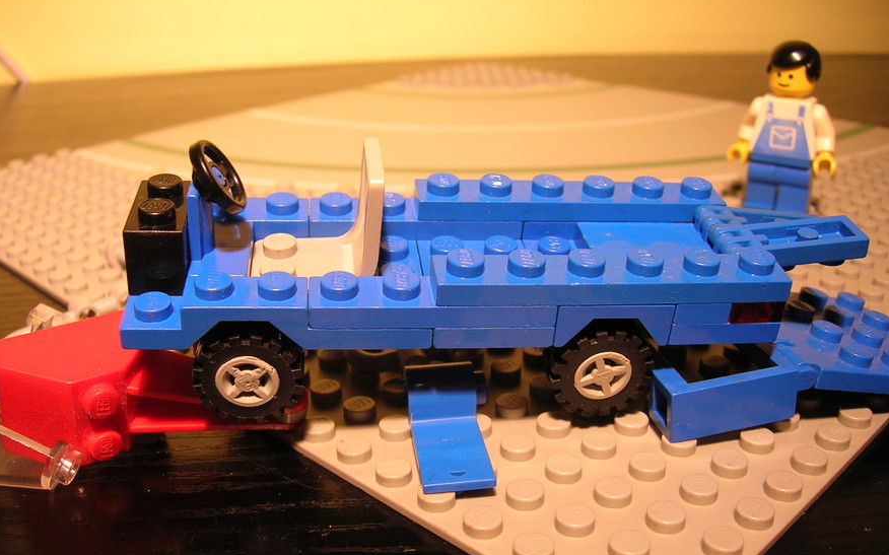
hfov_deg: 52.8
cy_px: 330
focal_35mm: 37
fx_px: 896
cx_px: 437
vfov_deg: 34.3
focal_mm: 5.7
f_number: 2.9
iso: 50
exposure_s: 1/8.4
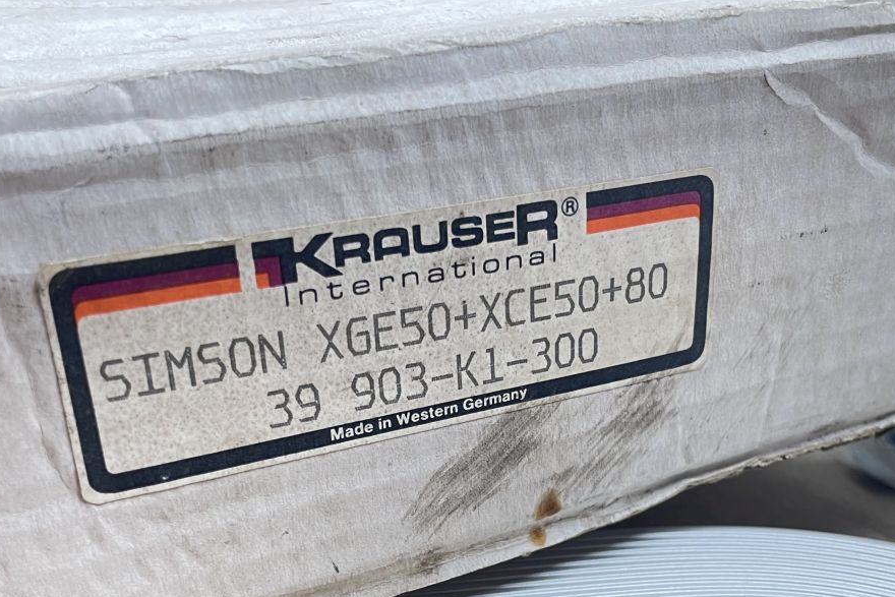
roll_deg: +3.2
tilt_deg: -32.7
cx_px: 489
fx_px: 1069
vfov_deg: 30.4
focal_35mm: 43
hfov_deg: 45.4
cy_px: 483
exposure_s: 1/50
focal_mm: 4.2
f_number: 1.6
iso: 64
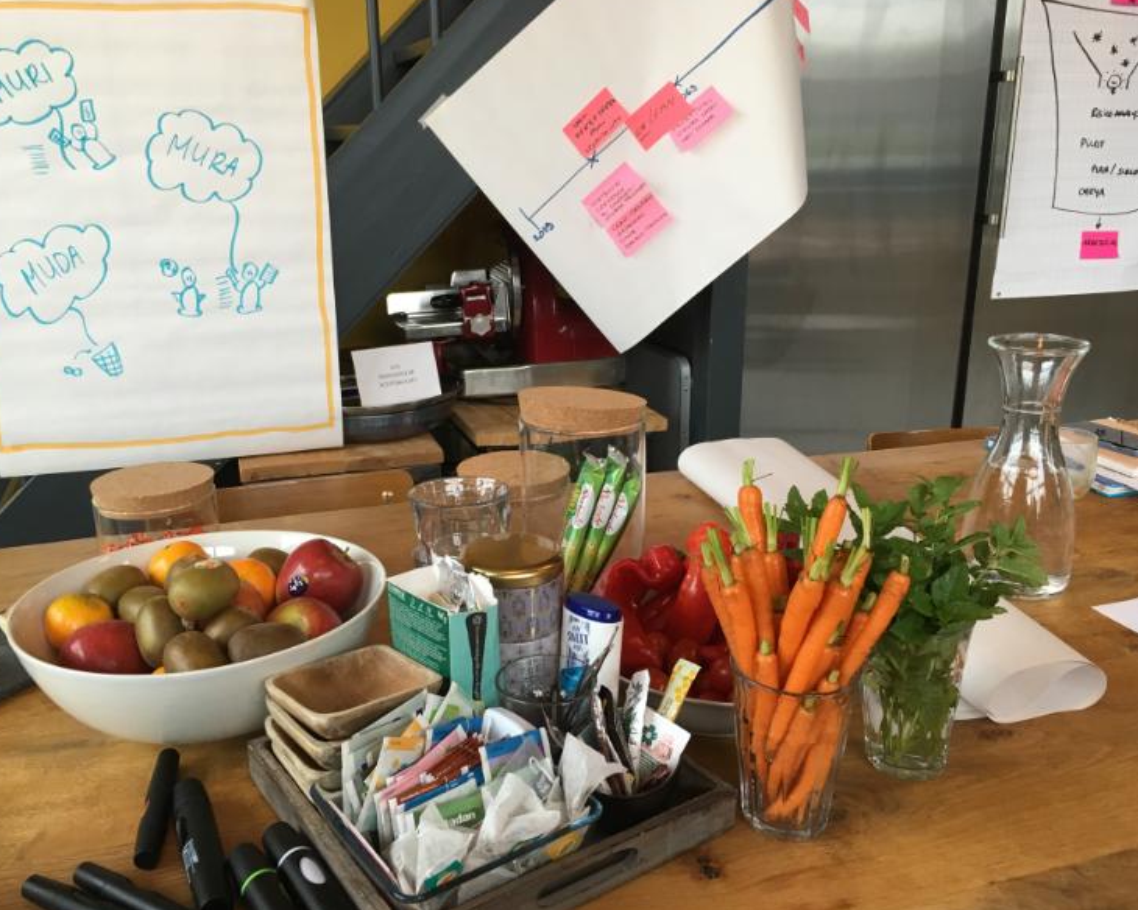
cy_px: 450
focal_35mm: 31
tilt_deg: -16.7
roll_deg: +0.7
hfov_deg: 57.2
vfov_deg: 47.1
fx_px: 1044
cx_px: 550
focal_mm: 4.15
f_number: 2.2
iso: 50
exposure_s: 1/33
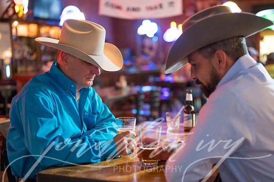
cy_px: 91
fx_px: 380
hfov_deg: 39.6
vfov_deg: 27.0
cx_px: 137
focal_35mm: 50
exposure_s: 1/125
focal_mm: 50
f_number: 2
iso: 3200
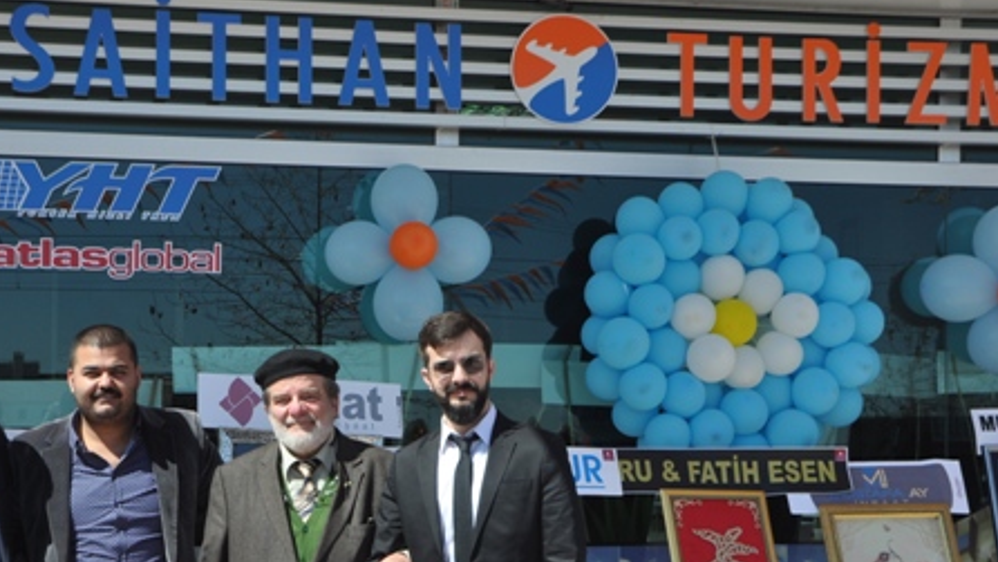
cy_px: 442
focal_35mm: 70
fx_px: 1846
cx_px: 327
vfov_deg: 17.2
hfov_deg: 30.0
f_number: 9
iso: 200
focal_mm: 31
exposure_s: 1/320
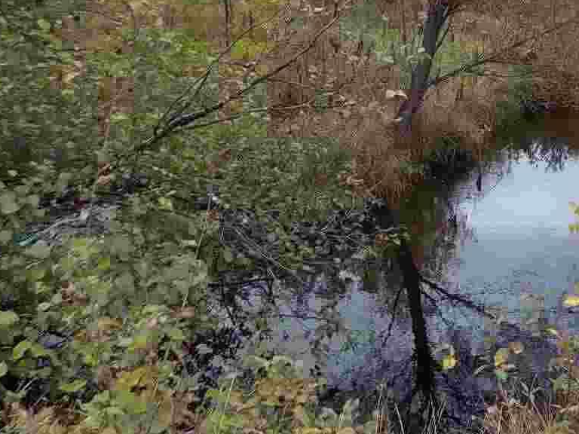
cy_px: 125
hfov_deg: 36.7
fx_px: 836
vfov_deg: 28.8
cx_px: 472
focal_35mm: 50
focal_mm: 4.1
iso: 125
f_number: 3.3
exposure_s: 1/100
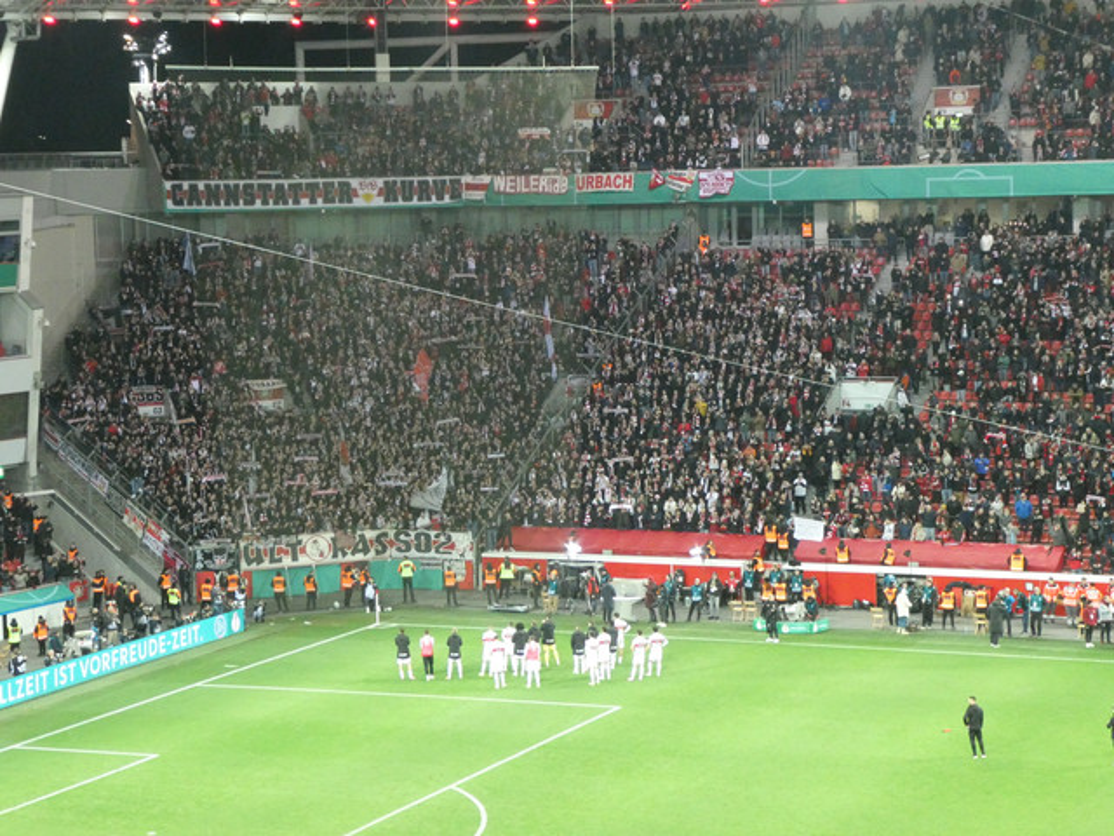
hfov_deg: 23.3
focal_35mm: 84
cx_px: 557
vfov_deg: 17.6
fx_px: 2703
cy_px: 418
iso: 1000
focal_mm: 15
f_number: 4.8
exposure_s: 1/80
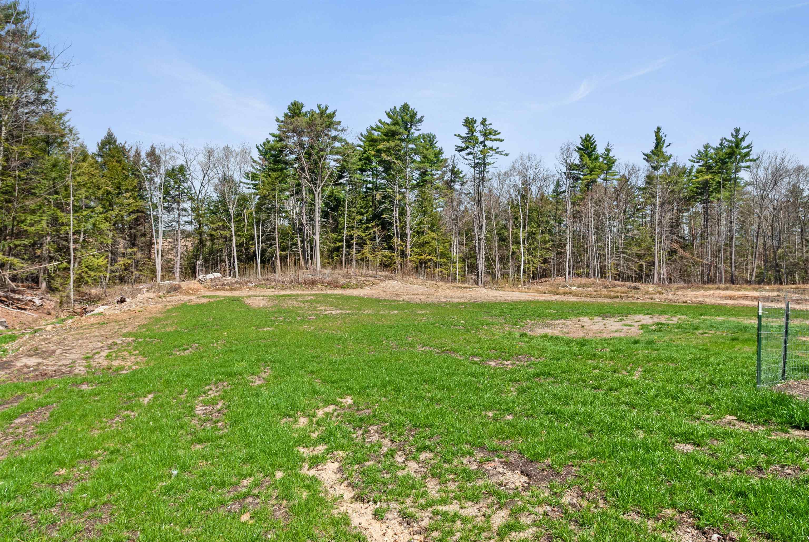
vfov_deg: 59.6
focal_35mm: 21
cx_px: 404
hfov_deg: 81.1
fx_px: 472
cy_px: 271
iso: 200
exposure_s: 1/250
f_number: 10
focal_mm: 14
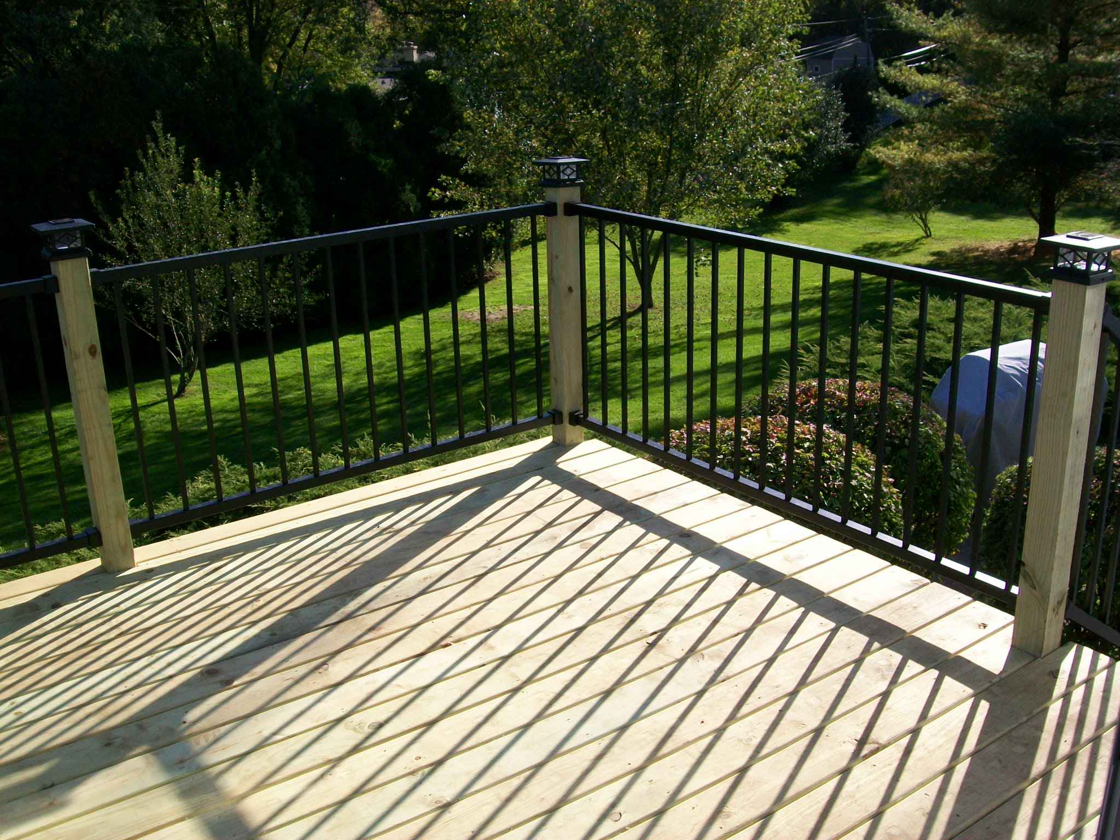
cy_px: 420
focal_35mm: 36
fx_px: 1165
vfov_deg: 39.7
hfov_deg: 51.4
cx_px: 560
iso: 64
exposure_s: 1/320
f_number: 4.8
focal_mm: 6
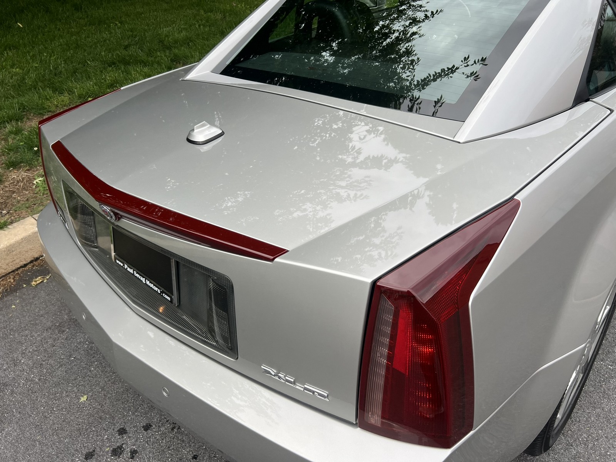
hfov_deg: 67.3
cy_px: 231
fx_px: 463
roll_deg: +7.2
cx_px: 308
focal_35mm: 26
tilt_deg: -34.7
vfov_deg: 53.1
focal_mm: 5.7
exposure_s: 1/753
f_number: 1.5
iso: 50
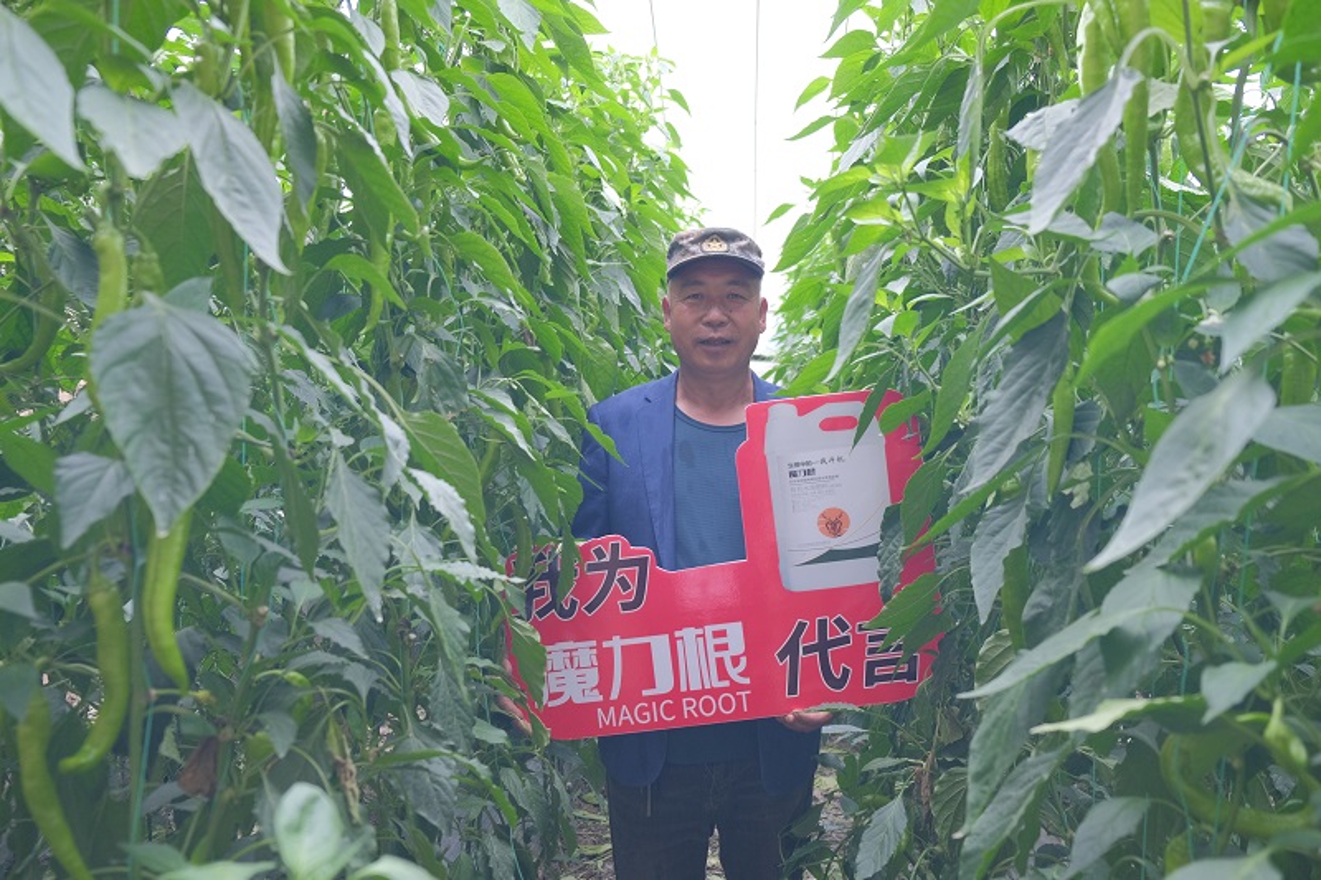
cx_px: 660
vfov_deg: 47.9
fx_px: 990
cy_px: 440
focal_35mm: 27
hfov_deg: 67.4
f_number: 2.8
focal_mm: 18
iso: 640
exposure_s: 1/100
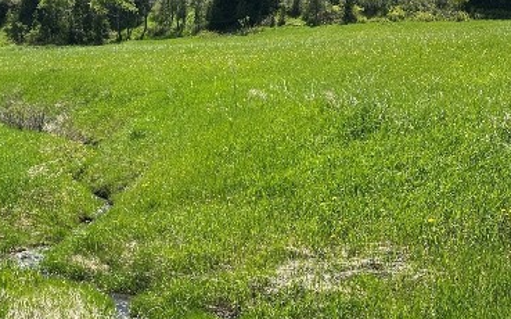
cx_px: 184
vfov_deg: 24.1
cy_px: 244
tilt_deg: -16.4
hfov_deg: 37.9
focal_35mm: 53
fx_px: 738
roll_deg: -2.7
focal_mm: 6.86
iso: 80
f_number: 1.78
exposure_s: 1/2353
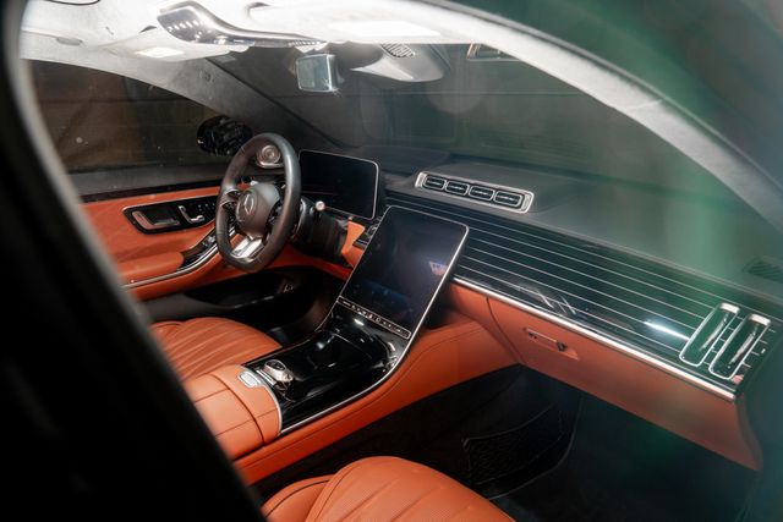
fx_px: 544
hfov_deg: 71.5
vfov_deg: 51.3
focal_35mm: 25
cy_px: 261
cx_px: 392
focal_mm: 25
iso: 320
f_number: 5.6
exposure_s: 1/50
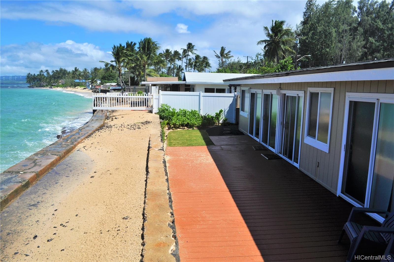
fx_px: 295
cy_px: 131
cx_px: 197
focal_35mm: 27
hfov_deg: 67.5
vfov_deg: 47.8
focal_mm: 18
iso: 200
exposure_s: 1/640
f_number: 13
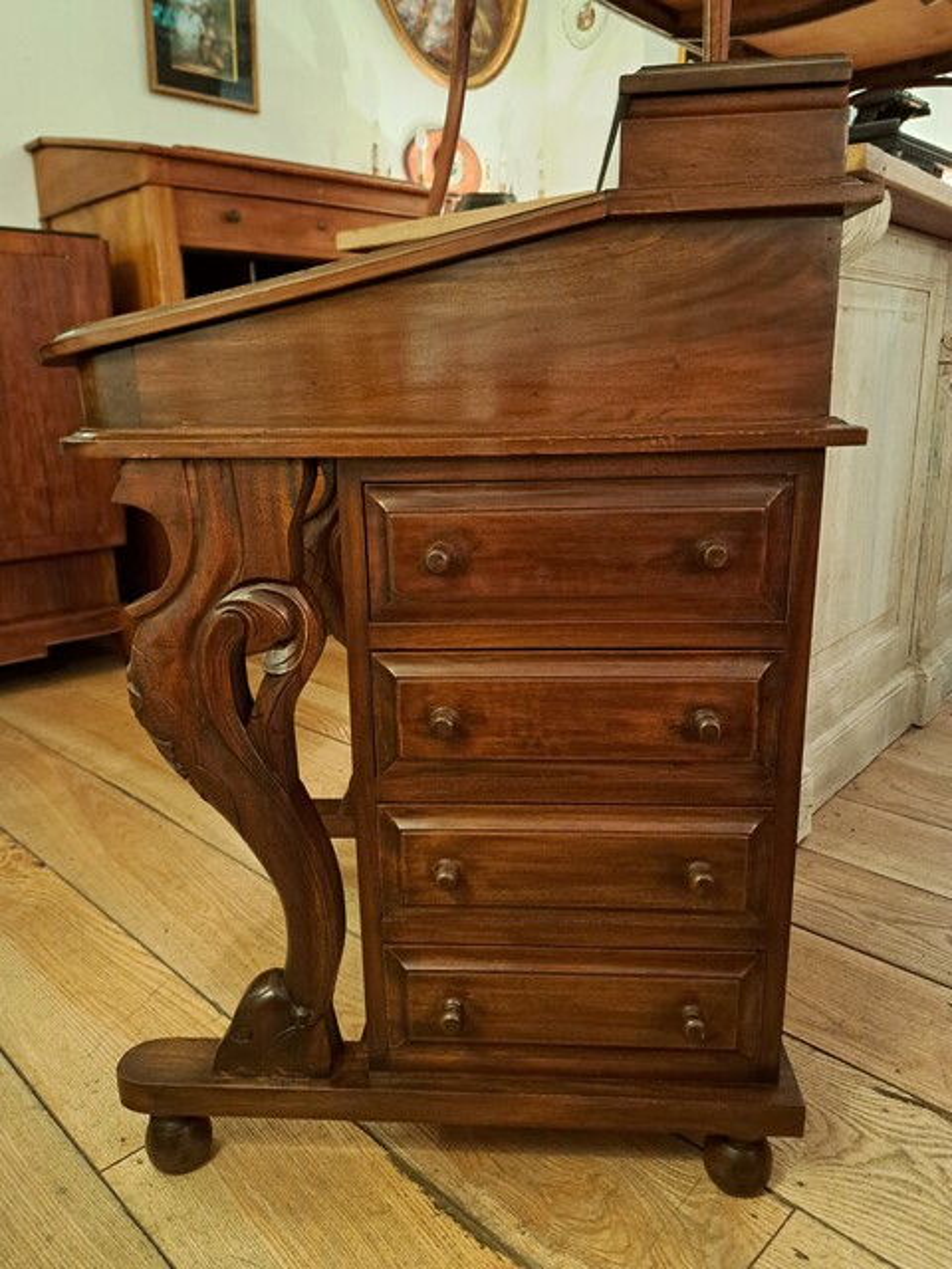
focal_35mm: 24
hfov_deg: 56.8
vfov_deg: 71.6
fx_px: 880
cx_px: 476
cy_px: 634
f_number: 1.8
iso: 500
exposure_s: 1/25
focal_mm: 5.23
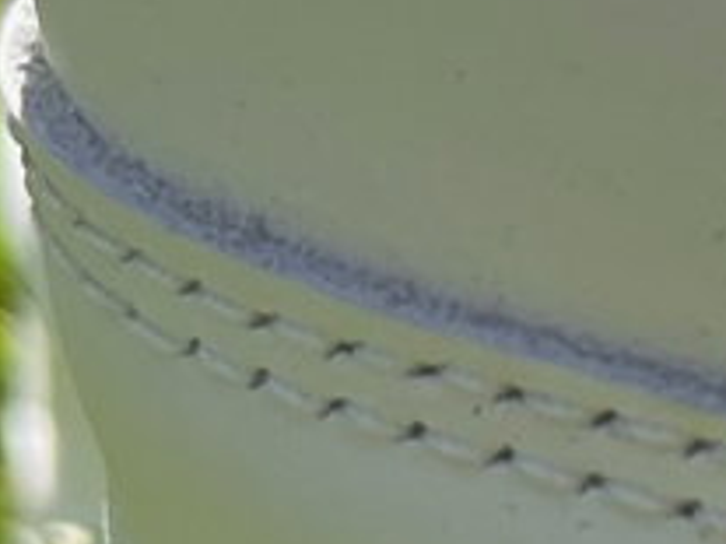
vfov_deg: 7.1
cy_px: 1039
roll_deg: +1.8
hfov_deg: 8.7
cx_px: 1901
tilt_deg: -37.0
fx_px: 4213
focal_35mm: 201
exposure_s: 1/1832
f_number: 1.6
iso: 50
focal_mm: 5.1
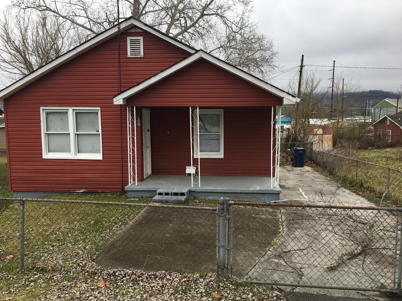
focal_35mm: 29
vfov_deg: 48.2
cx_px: 201
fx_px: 337
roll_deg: +0.1
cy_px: 150
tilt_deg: -5.6
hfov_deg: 61.7
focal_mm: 4.15
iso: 25
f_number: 2.2
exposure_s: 1/519
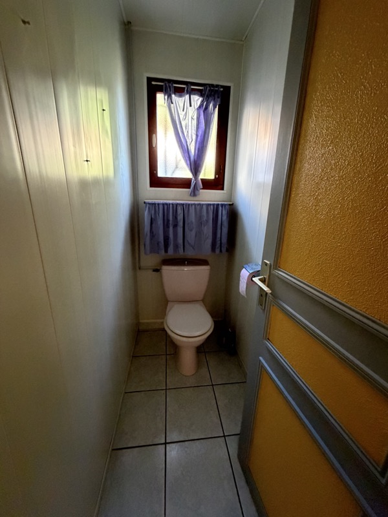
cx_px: 194
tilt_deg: -16.8
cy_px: 258
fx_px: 209
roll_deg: -2.1
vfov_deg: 102.1
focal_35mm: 14
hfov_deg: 85.7
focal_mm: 2.22
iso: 800
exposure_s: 1/50
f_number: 2.2
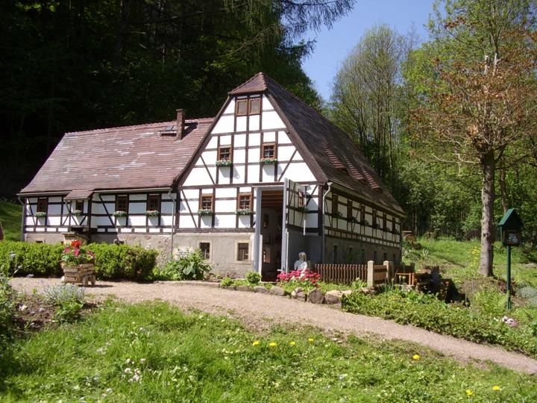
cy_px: 202
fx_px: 465
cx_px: 268
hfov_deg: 60.0
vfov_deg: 46.8
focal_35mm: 30
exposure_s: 1/458
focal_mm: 5.8
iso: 71
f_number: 4.1
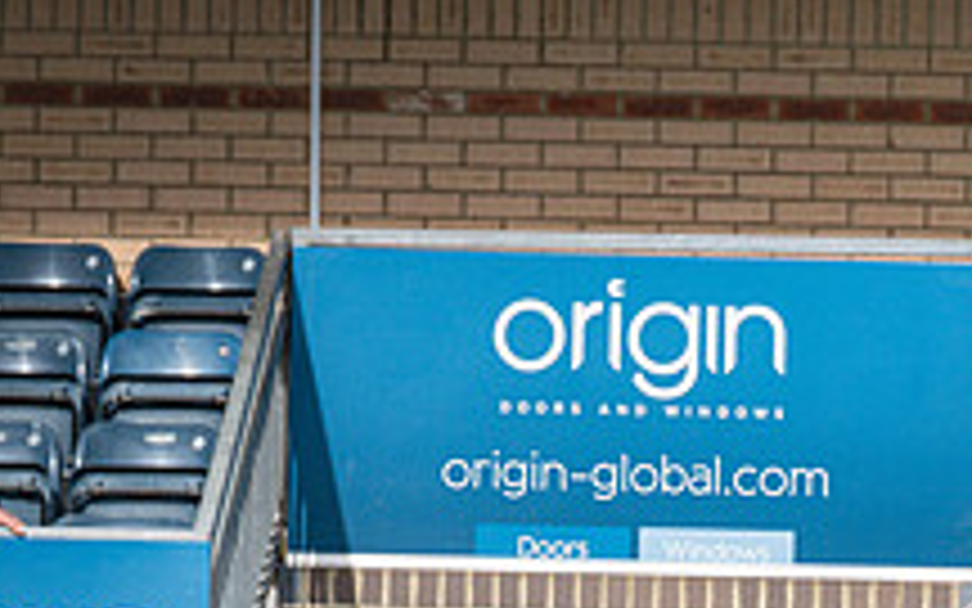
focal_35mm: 361
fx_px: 9563
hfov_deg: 5.8
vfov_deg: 3.6
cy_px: 952
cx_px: 916
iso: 400
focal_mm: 110
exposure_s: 1/2500
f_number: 5
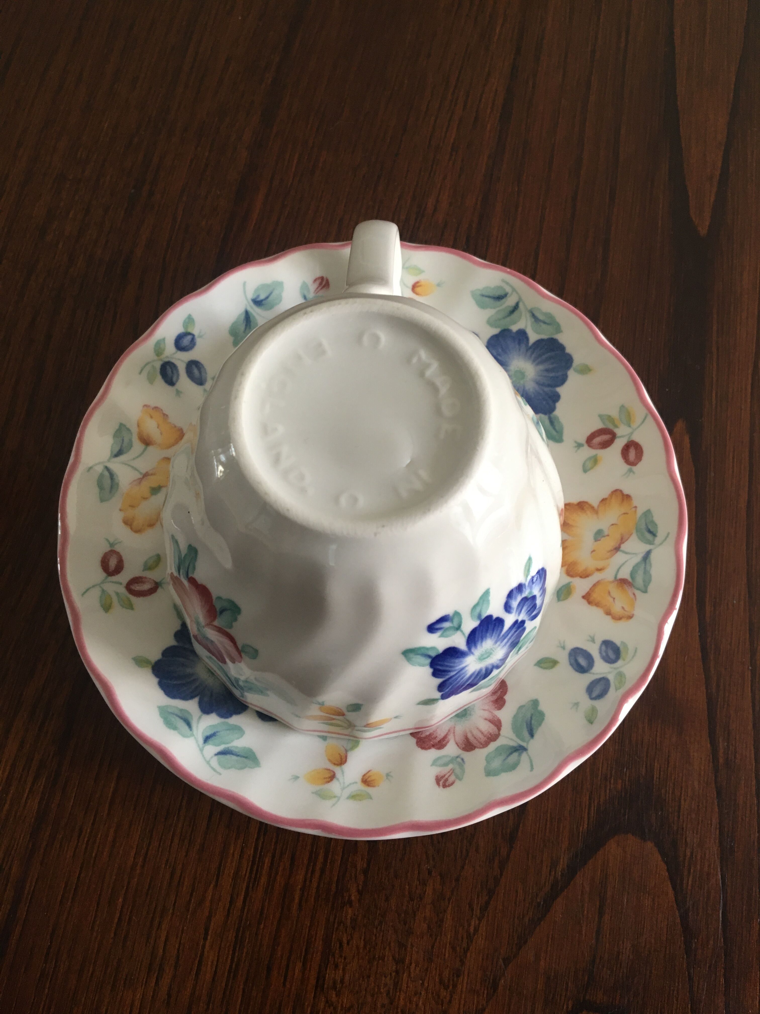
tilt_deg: -71.1
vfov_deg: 61.7
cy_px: 507
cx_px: 380
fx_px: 849
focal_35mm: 29
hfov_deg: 48.2
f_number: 2.2
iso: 125
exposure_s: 1/33
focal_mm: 4.15
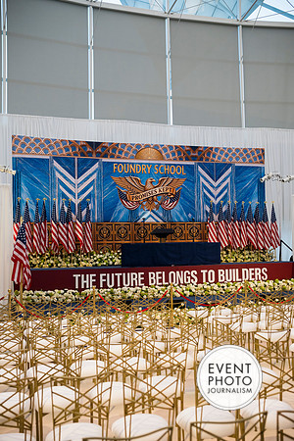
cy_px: 220
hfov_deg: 37.9
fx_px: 429
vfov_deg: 54.4
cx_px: 147
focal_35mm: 35
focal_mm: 35
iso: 900
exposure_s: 1/160
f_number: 2.8
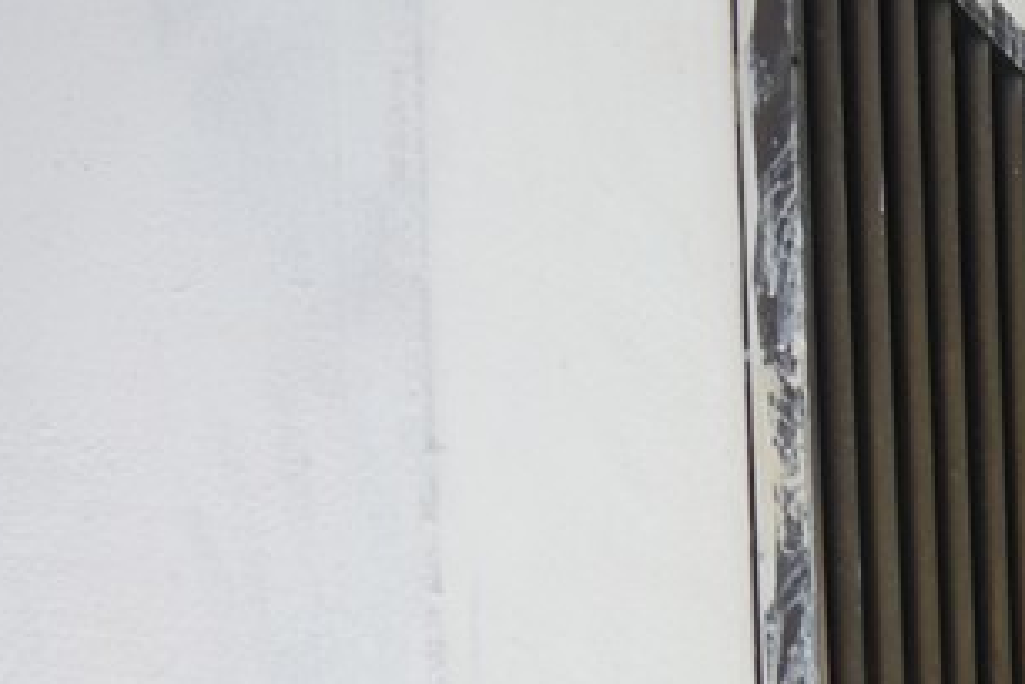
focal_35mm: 229
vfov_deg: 5.6
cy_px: 2203
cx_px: 2549
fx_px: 6520
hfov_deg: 8.2
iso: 100
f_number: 8
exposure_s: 1/100
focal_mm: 35
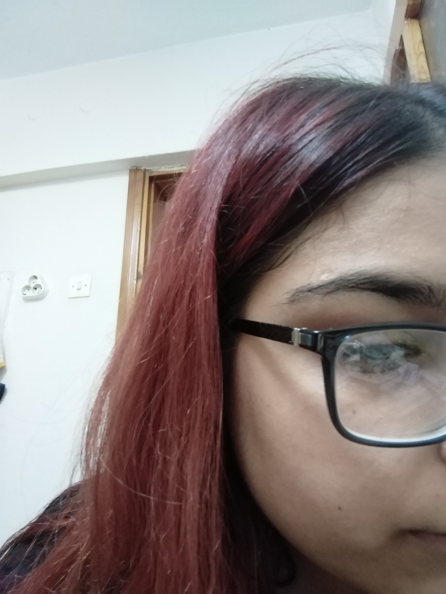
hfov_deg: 53.1
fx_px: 447
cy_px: 297
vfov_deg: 67.3
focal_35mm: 26
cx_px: 223
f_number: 2
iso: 867
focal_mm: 3.01
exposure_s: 1/14.3
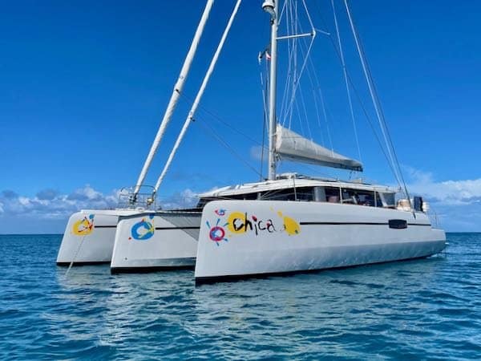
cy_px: 180
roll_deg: +0.1
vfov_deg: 53.1
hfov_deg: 67.3
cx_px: 240
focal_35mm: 26
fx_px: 361
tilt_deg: +5.6
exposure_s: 1/6135
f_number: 1.6
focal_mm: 4.2
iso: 32
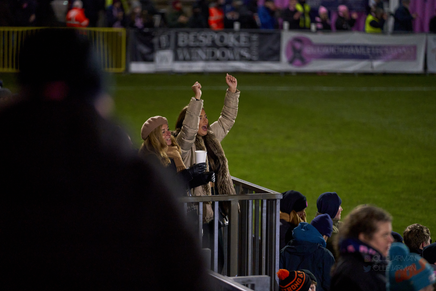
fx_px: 2156
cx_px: 215
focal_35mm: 178
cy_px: 143
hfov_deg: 11.5
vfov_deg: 7.7
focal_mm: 174
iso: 6400
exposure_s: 1/640
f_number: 2.8
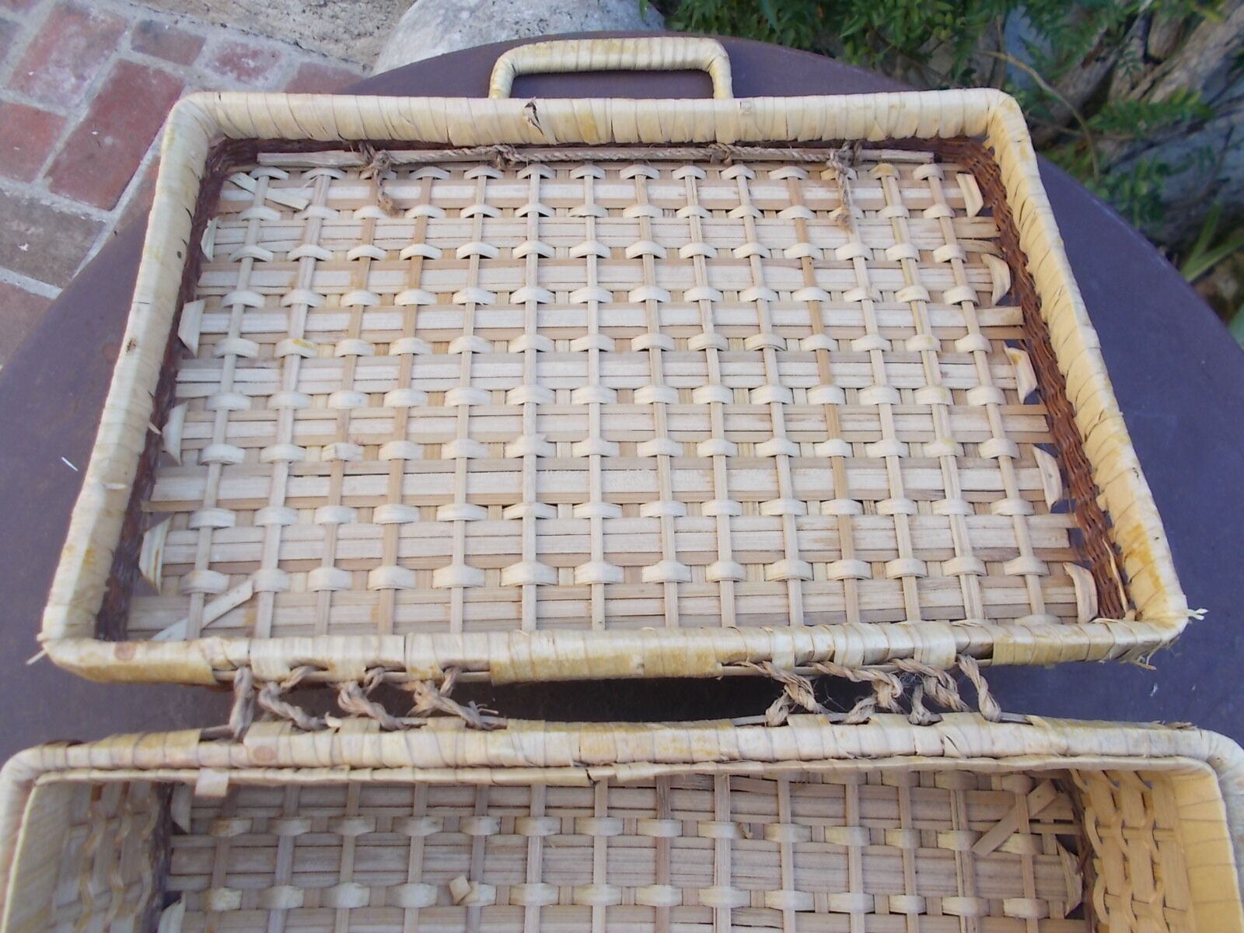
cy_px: 466
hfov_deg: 67.3
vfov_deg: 53.1
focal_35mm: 26
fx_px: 934
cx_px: 622
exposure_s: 1/100
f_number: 3.2
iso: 80
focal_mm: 4.6
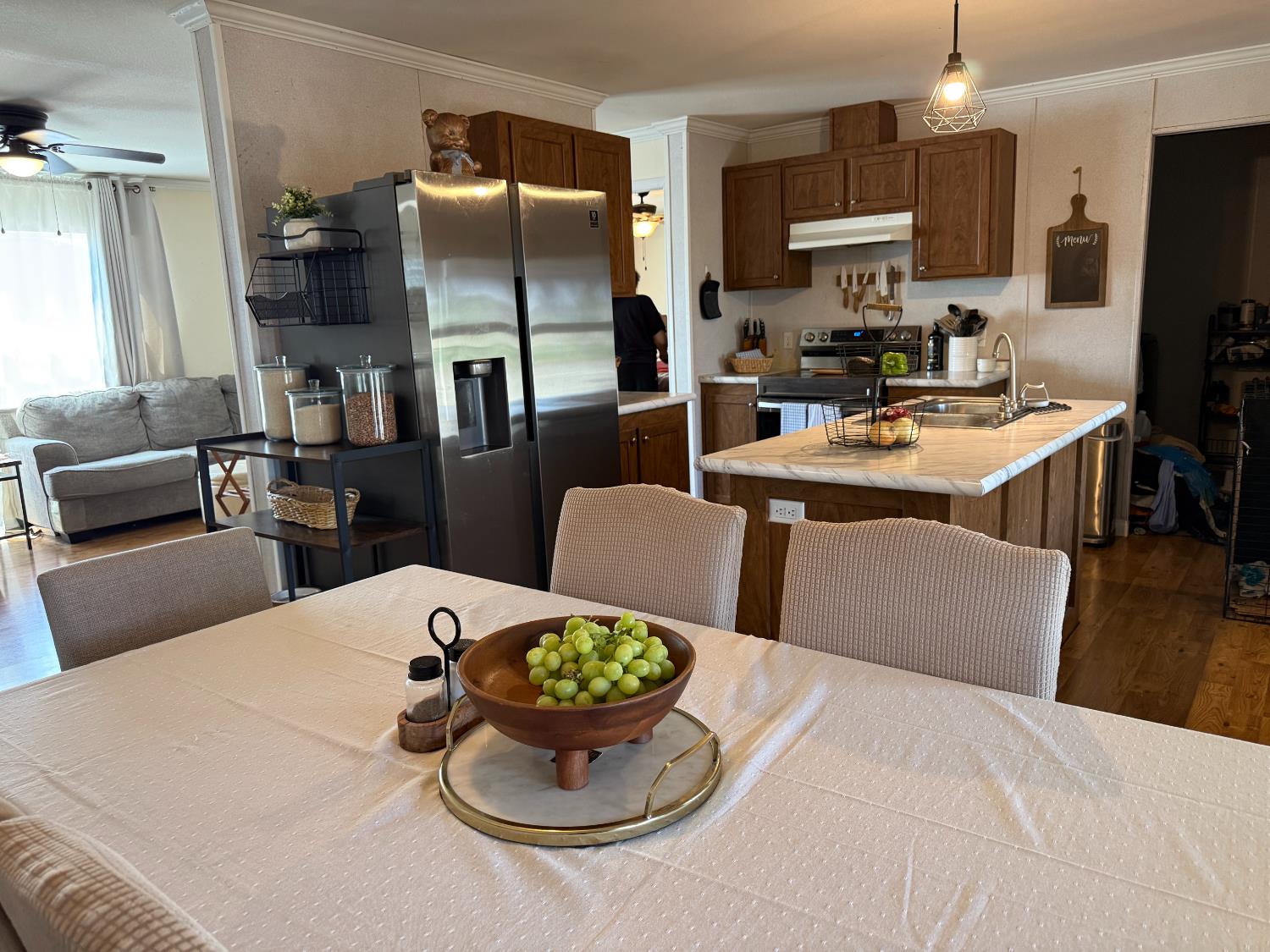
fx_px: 881
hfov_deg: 71.6
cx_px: 635
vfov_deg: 56.8
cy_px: 476
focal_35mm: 24
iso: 250
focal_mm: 6.76
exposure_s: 1/60
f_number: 1.78
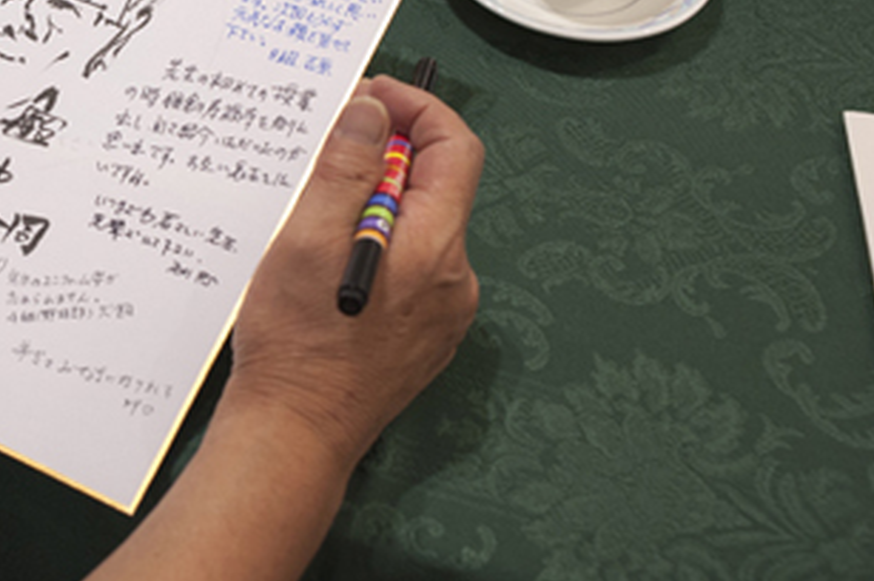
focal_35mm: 73
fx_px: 1770
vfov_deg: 18.4
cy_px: 71
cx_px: 40
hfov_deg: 26.5
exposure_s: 1/100
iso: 450
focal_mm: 35
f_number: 5.6
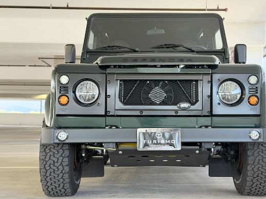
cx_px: 156
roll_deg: -2.0
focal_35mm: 59
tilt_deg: +3.3
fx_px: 453
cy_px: 95
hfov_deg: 32.6
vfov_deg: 24.8
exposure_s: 1/121
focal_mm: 6.76
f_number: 1.78
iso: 80
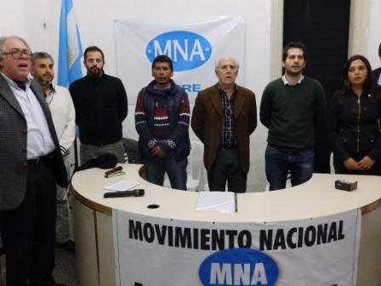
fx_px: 352
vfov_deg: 44.2
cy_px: 143
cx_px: 190
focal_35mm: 32
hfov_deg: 56.8
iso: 500
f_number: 3.7
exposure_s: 1/30
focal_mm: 5.7
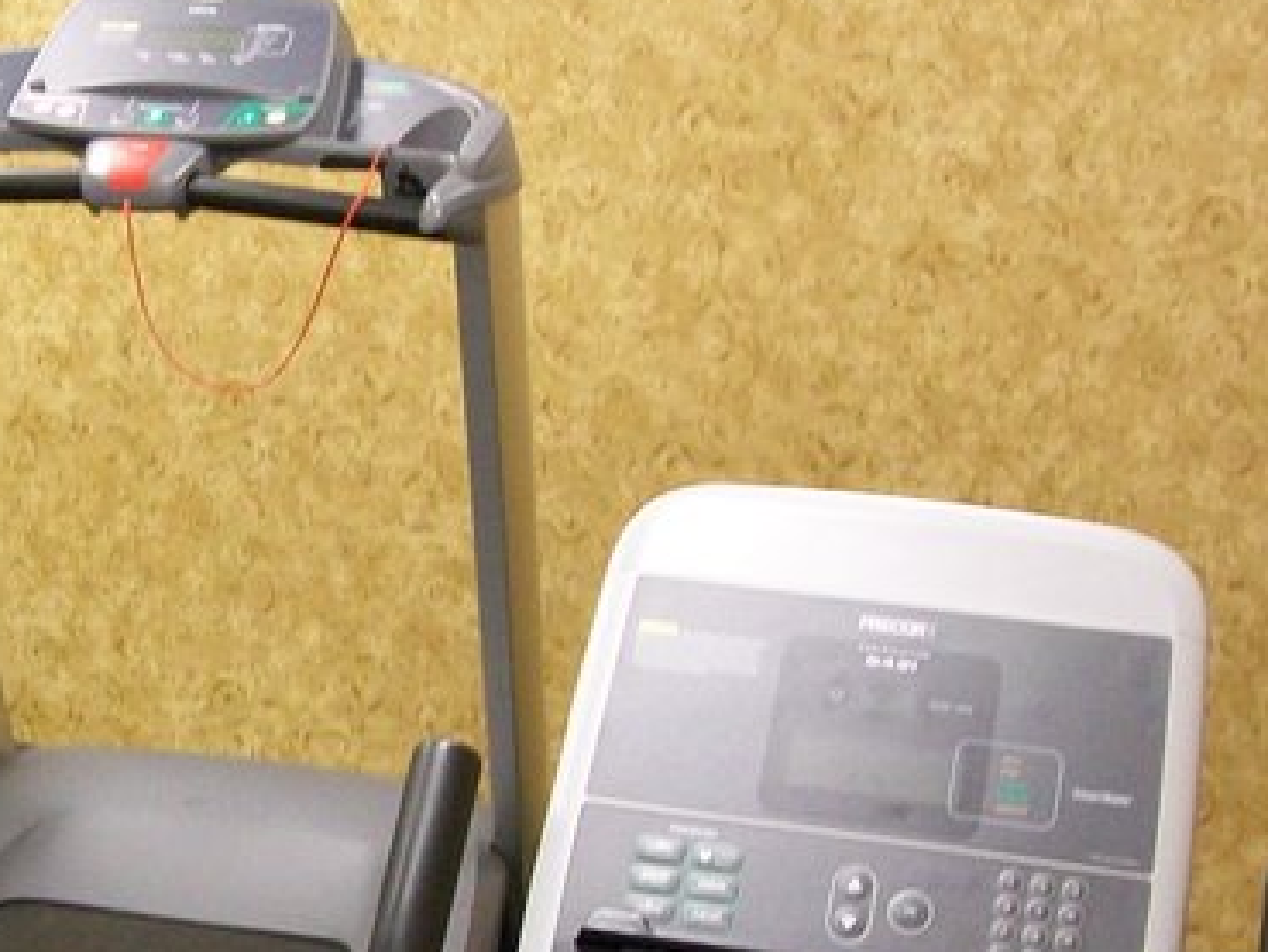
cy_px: 650
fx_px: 2858
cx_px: -17
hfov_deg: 23.9
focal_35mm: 78
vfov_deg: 18.8
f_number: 2.7
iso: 200
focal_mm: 6
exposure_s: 1/30
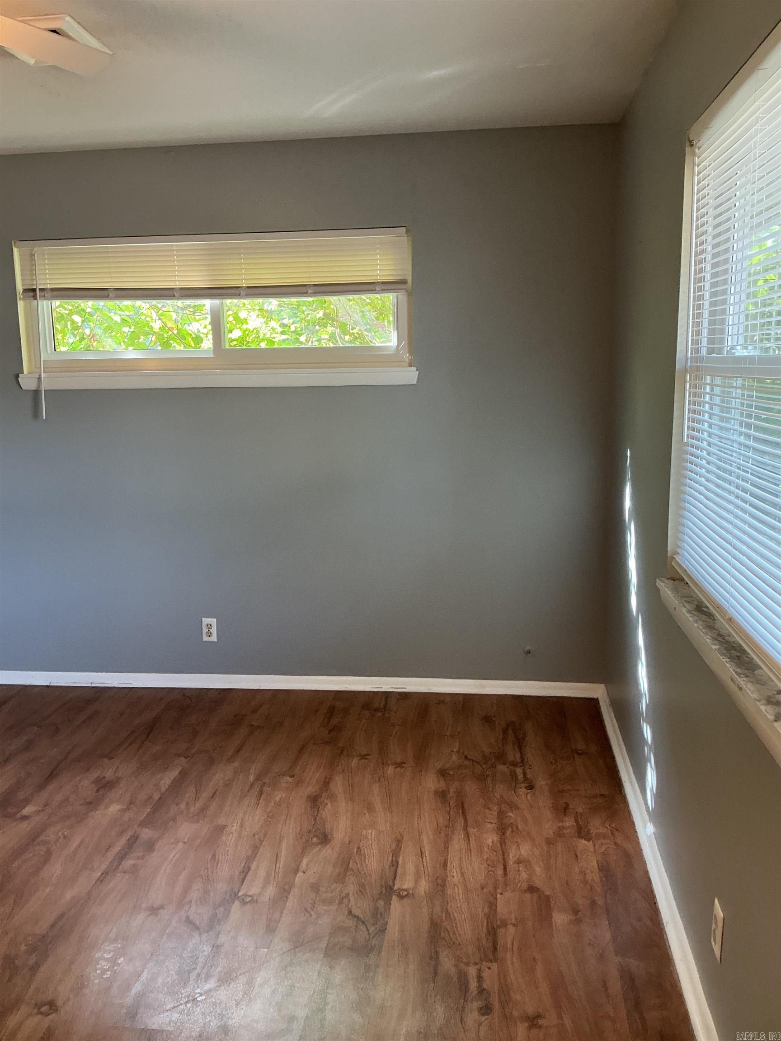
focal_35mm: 29
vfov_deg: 61.7
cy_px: 520
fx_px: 872
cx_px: 390
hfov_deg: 48.2
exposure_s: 1/60
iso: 160
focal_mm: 3
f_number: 1.8
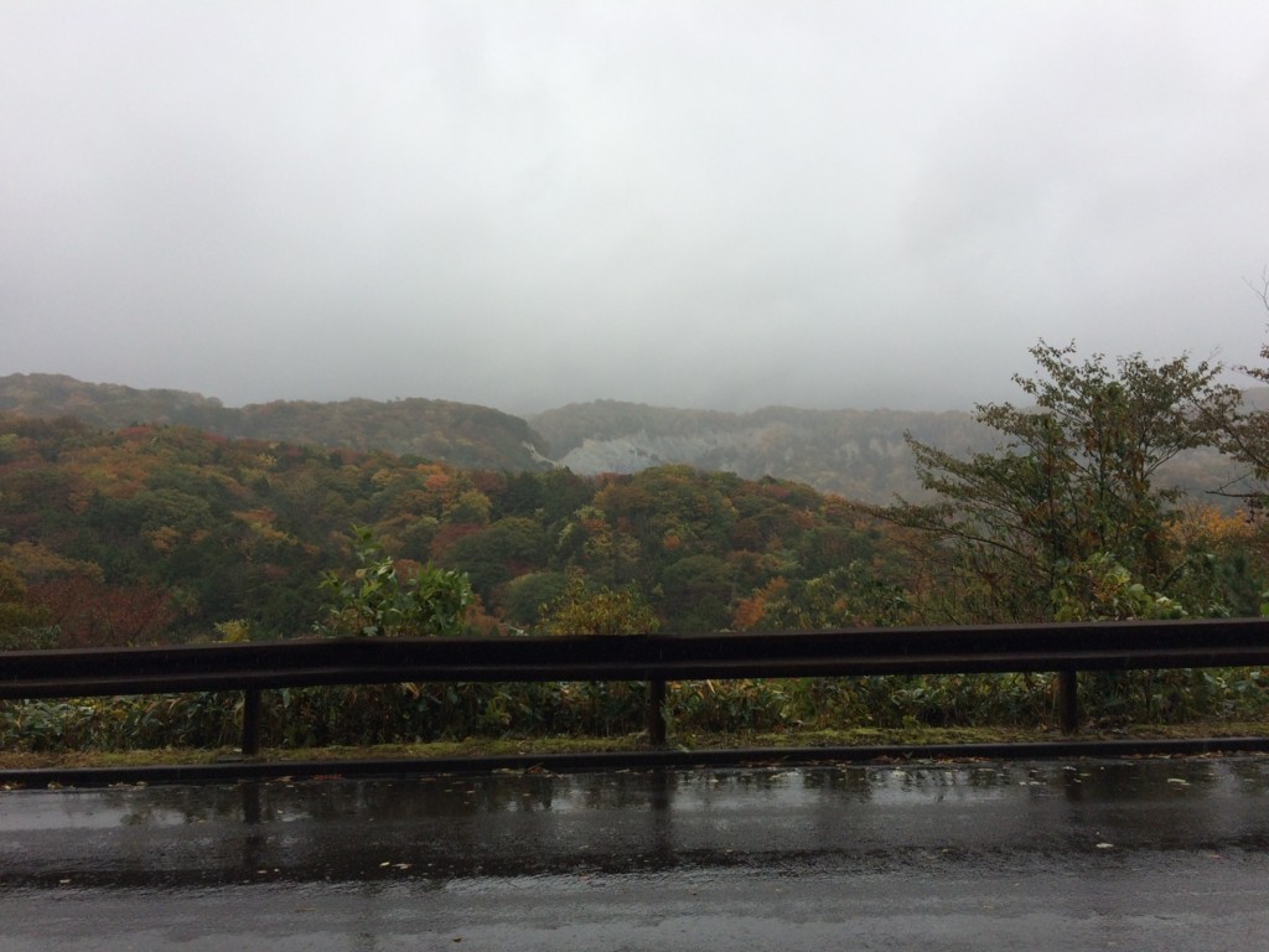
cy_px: 476
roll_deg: -0.2
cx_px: 634
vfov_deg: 48.2
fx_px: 1063
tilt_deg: -2.2
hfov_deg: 61.7
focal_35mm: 29
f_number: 2.2
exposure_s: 1/446
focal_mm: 4.15
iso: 32
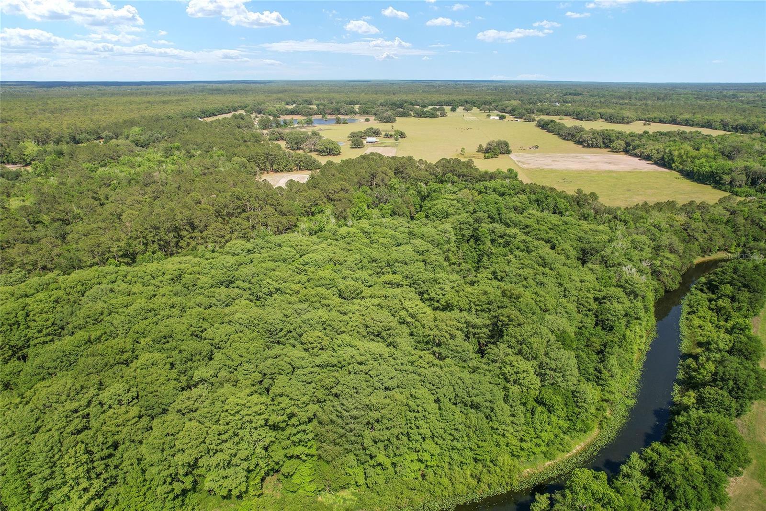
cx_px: 383
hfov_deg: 78.6
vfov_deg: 57.2
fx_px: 468
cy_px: 256
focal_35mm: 22
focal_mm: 8.38
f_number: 2.8
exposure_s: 1/1500
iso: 110
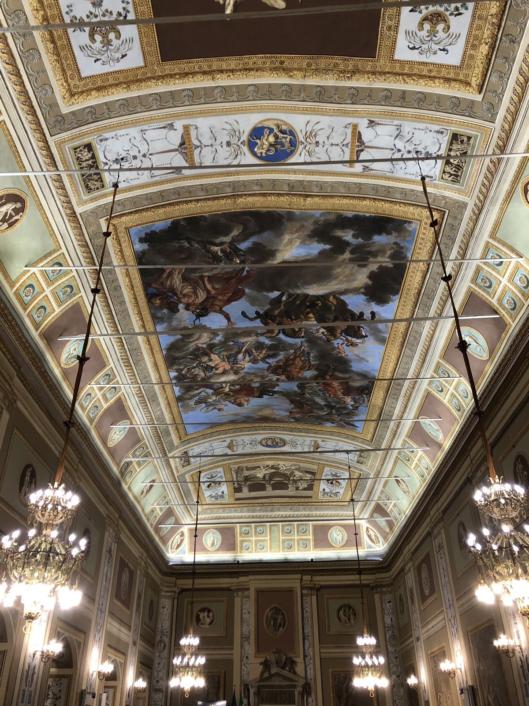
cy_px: 353
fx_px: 571
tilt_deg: +33.9
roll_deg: +0.5
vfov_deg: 63.4
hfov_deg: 49.7
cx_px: 264
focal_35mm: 28
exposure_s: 1/17
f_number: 1.8
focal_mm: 4
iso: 64
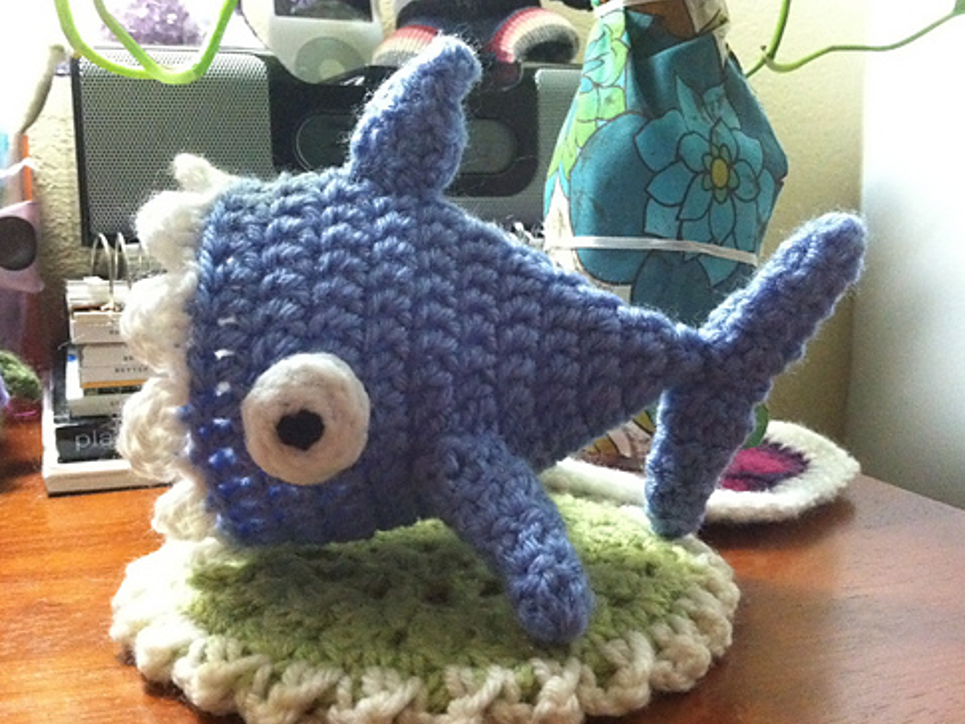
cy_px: 369
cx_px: 480
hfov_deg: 51.3
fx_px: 1004
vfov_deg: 39.7
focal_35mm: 36
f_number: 2.8
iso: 800
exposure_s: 1/15
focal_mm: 3.85
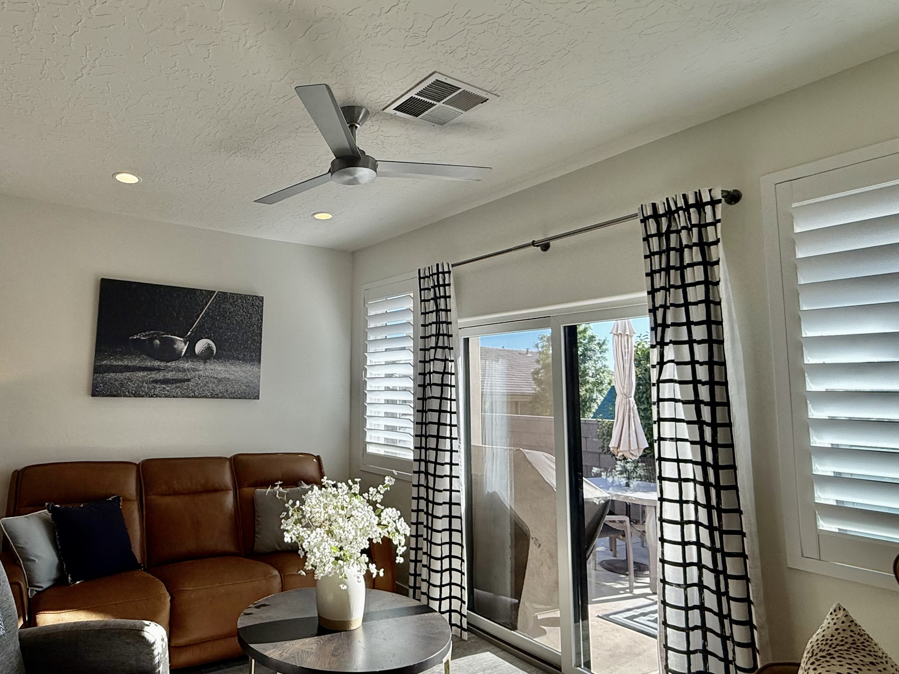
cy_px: 326
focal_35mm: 22
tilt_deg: +7.5
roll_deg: -1.4
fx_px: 571
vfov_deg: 61.1
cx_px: 325
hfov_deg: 74.8
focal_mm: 2.22
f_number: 2.2
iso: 64
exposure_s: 1/381
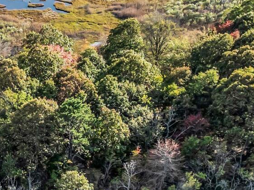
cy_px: 181
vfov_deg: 11.5
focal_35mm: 128
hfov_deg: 14.9
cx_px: -59
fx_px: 938
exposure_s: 1/200
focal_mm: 12.29
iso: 190
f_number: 2.8
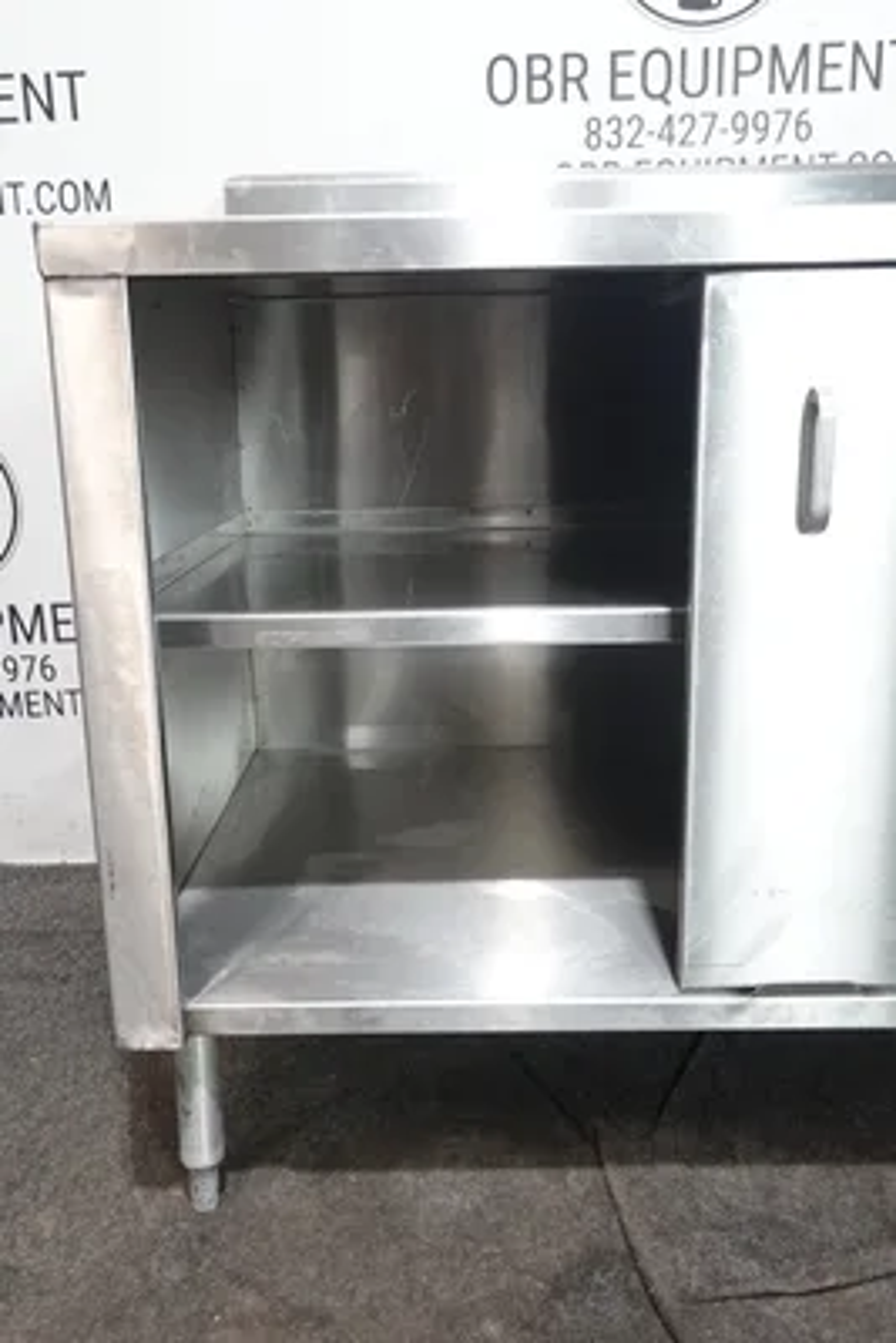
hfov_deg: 43.6
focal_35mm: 30
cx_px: 448
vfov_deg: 61.9
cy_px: 672
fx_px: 1119
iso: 1000
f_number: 3.2
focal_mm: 11.29
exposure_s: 1/30
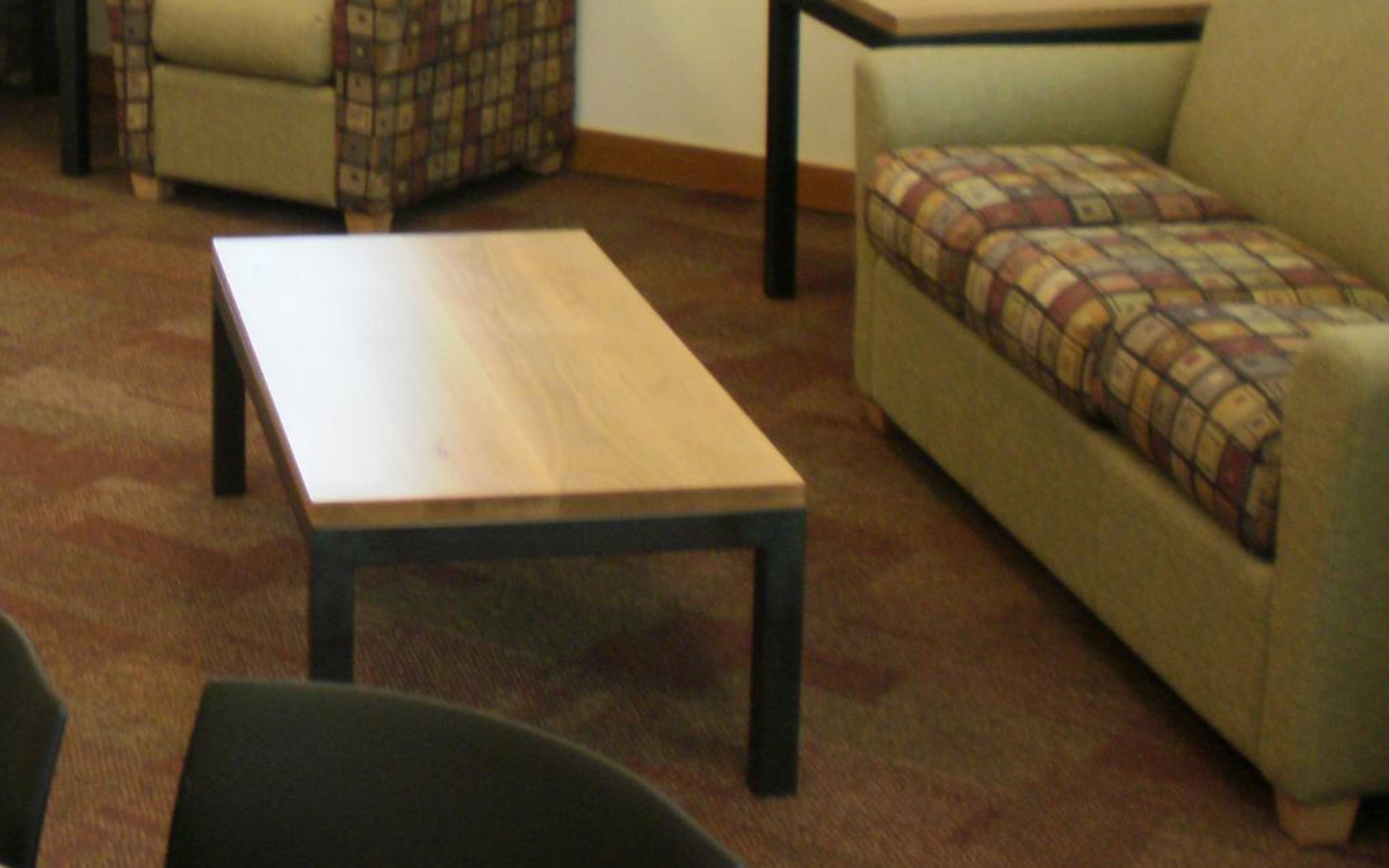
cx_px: 122
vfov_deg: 17.0
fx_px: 2801
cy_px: -107
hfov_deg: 26.8
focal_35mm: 74
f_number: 3.1
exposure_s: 1/30
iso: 125
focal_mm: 6.3
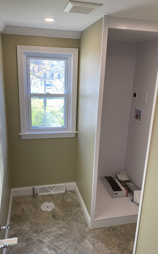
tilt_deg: -15.4
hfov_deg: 44.5
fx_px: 193
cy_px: 127
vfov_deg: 66.5
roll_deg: -2.5
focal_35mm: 28
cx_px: 73
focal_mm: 4.25
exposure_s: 1/120
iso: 80
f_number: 1.8
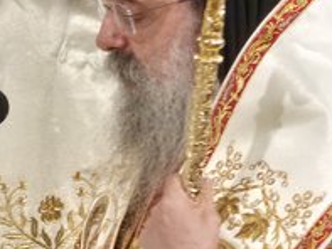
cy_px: 145
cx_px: 94
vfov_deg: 2.5
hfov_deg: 3.3
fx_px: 5739
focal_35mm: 598
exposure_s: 1/20
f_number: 3.4
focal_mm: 18.6
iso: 320
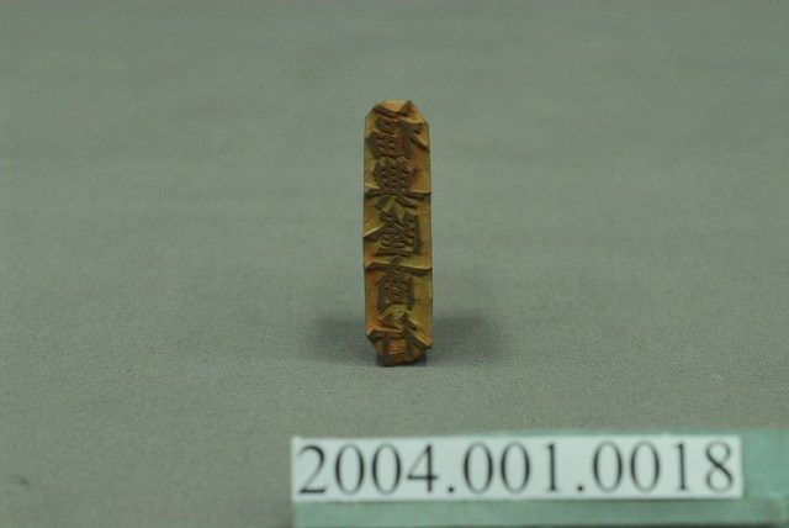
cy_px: 264
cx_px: 394
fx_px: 1974
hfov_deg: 22.6
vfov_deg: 15.2
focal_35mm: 90
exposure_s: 1/20
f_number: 10
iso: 1000
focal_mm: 60
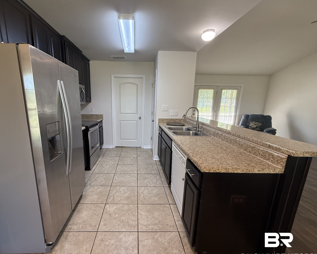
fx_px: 150
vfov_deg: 80.3
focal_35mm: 16
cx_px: 140
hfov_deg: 92.7
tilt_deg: -11.4
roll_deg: -1.1
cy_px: 134
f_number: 2.2
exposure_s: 1/120
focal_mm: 2.22
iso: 320
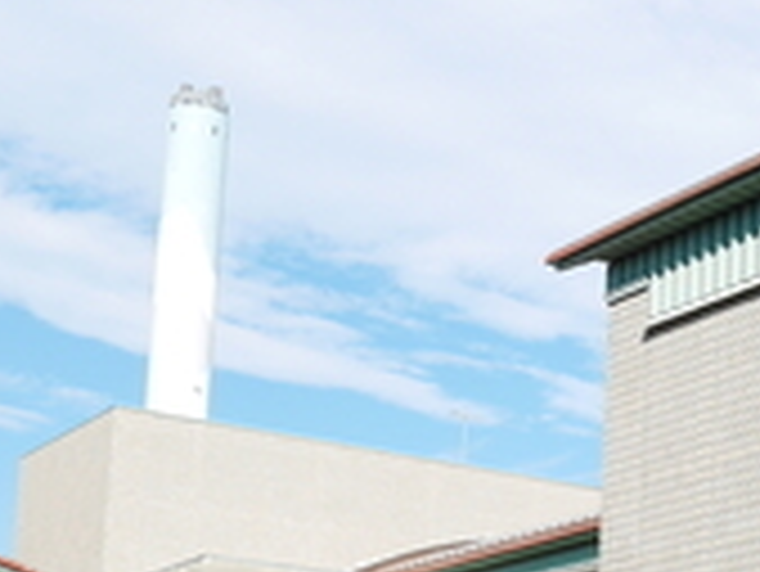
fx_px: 1868
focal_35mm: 85
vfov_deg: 16.9
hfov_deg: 21.0
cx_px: 980
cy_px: 624
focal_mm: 12
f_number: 6.3
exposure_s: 1/400
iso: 200
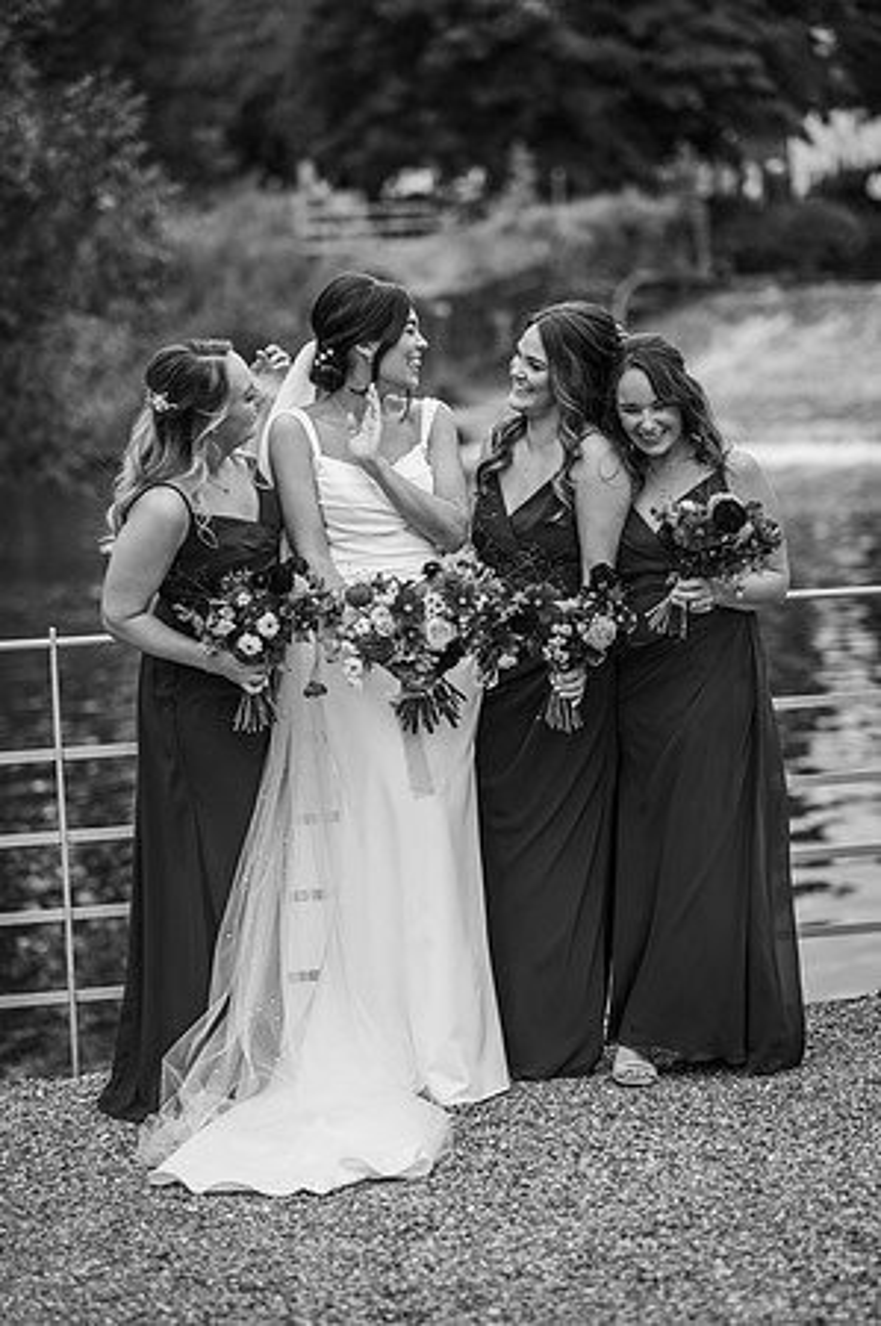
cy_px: 663
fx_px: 3127
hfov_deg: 16.0
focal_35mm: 85
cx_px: 440
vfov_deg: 23.9
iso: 100
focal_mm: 85
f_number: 2.2
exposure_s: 1/800
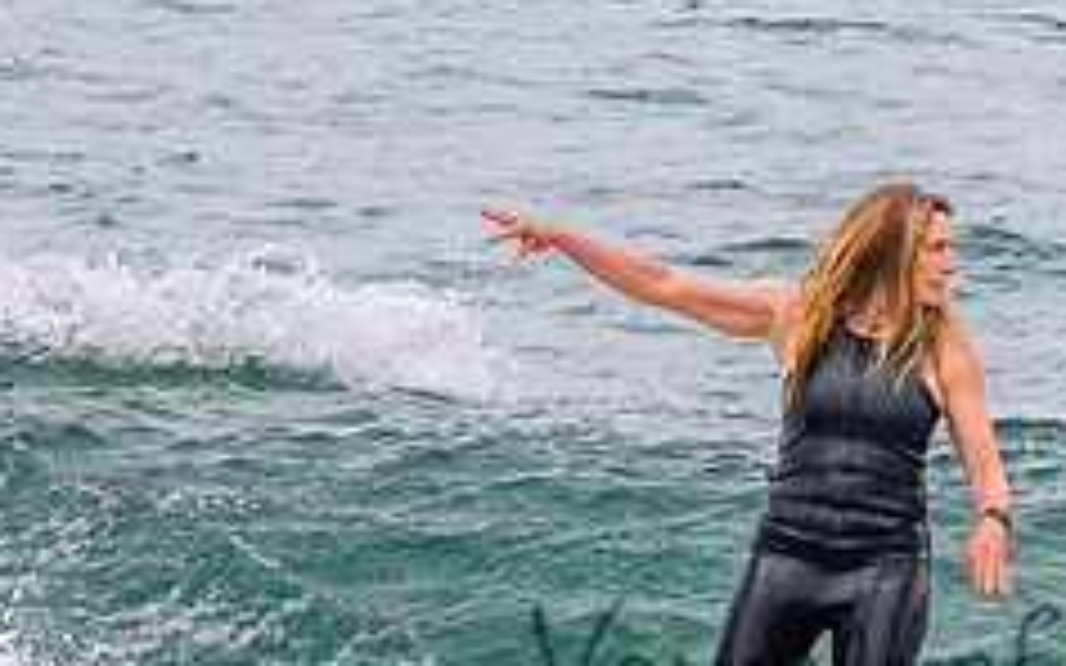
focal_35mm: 2504
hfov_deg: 0.8
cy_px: 417
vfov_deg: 0.5
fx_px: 72729
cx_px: 1022
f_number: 11
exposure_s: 1/2000
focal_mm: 800
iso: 1100
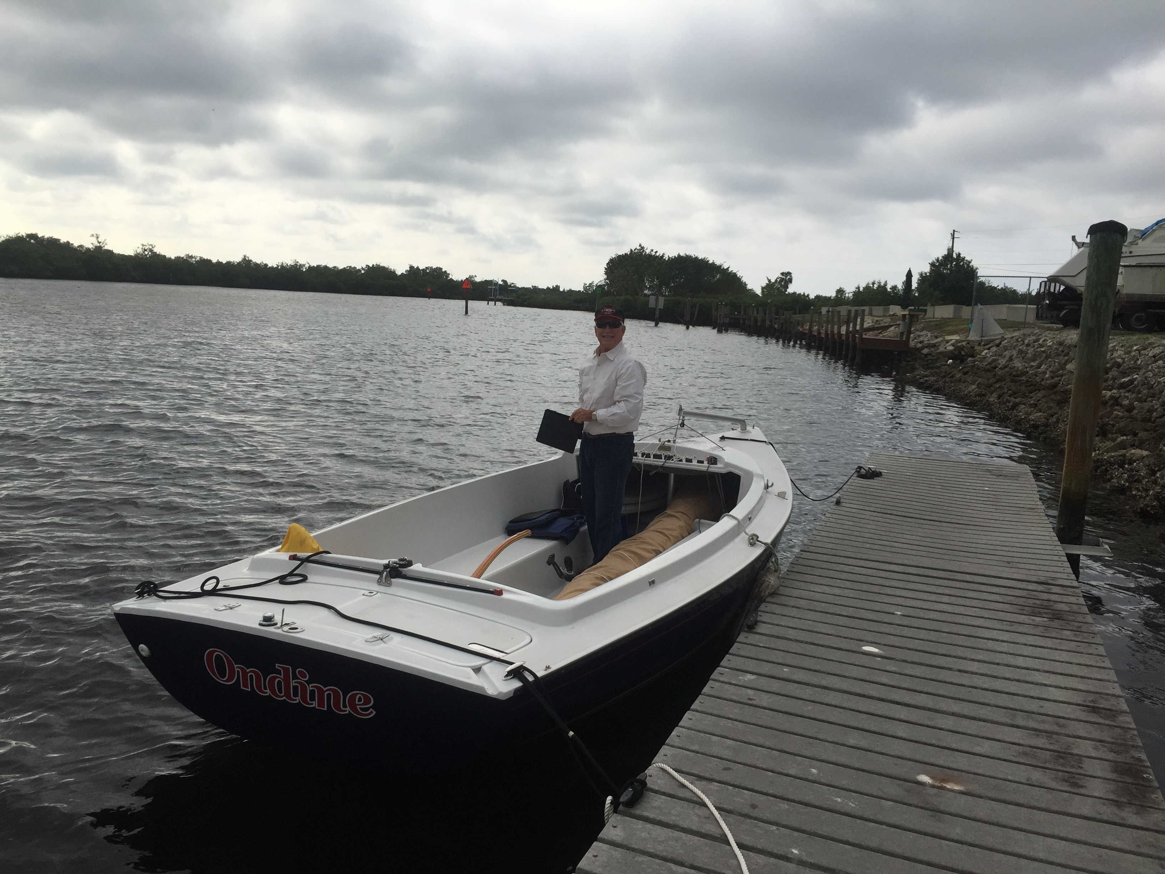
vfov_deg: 48.2
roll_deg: -4.9
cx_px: 582
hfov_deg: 61.7
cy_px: 437
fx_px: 976
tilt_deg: -7.4
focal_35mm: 29
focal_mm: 4.15
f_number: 2.2
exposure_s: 1/2825
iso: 32
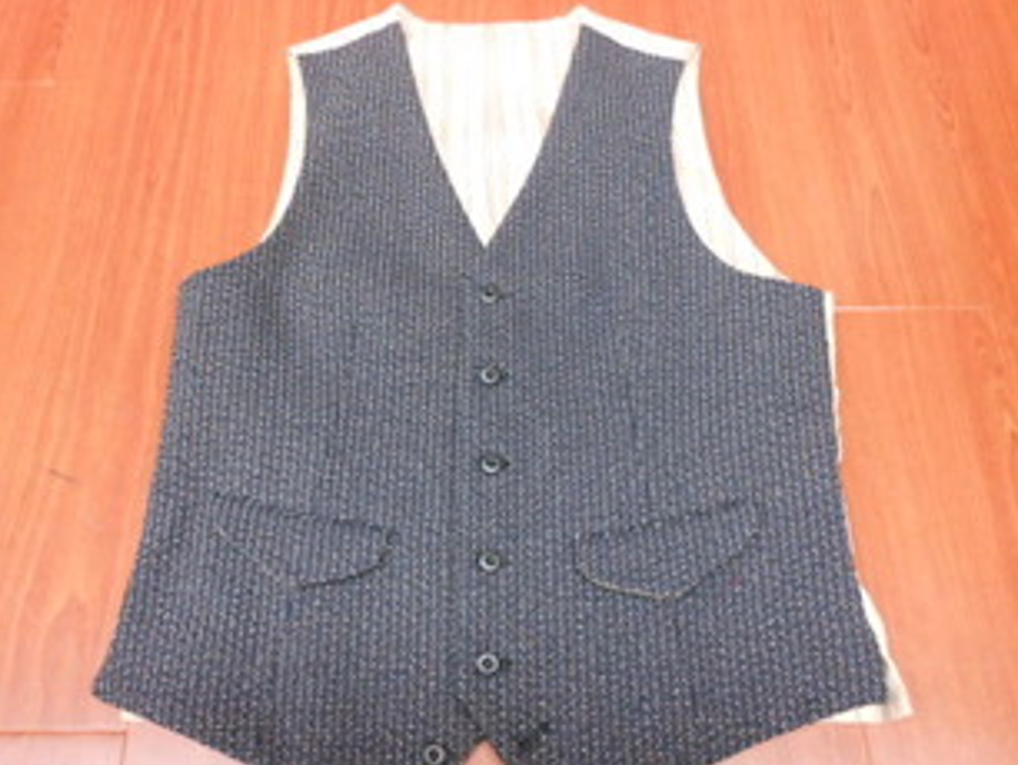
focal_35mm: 32
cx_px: 472
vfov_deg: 44.2
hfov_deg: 56.7
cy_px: 401
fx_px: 942
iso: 400
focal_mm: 5
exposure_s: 1/8
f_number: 3.7
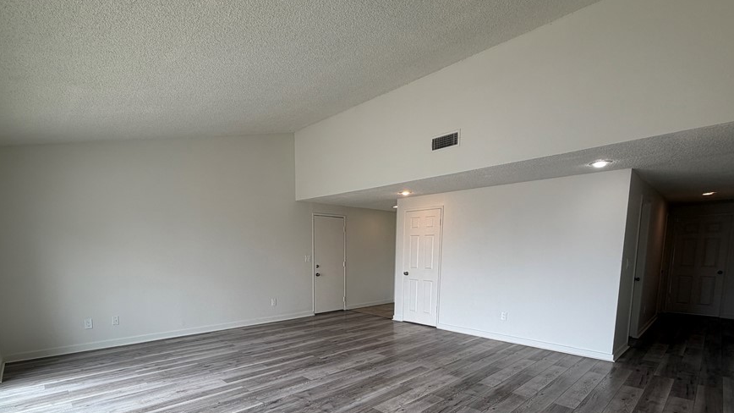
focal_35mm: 18
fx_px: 350
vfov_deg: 59.0
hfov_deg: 92.5
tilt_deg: -7.0
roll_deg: -0.1
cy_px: 289
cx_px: 336
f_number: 2.2
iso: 50
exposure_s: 1/120
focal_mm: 2.22
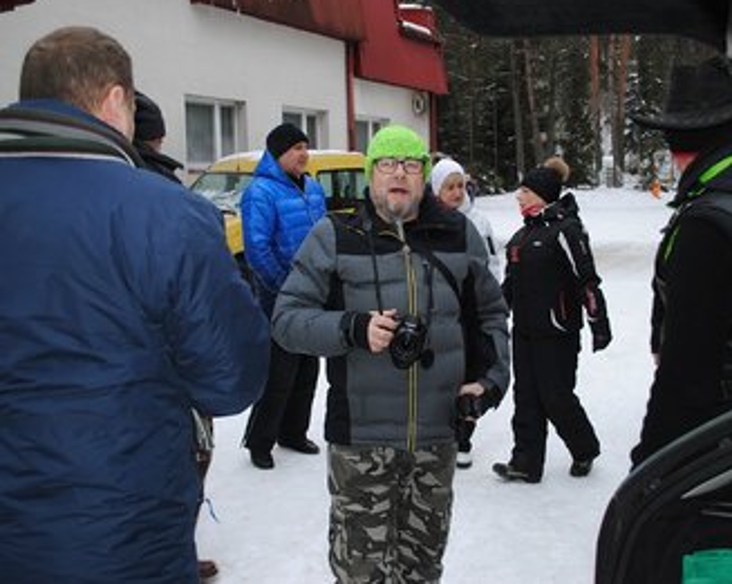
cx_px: 412
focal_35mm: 38
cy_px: 286
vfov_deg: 39.1
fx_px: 823
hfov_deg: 47.9
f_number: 3.8
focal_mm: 22
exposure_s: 1/60
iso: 200
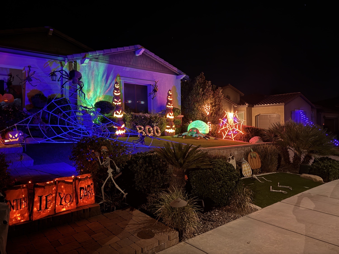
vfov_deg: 56.8
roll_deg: +0.6
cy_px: 127
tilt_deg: -0.9
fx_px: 235
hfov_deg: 71.6
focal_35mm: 24
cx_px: 170
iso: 1600
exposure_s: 1/9
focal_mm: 6.76
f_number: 1.78
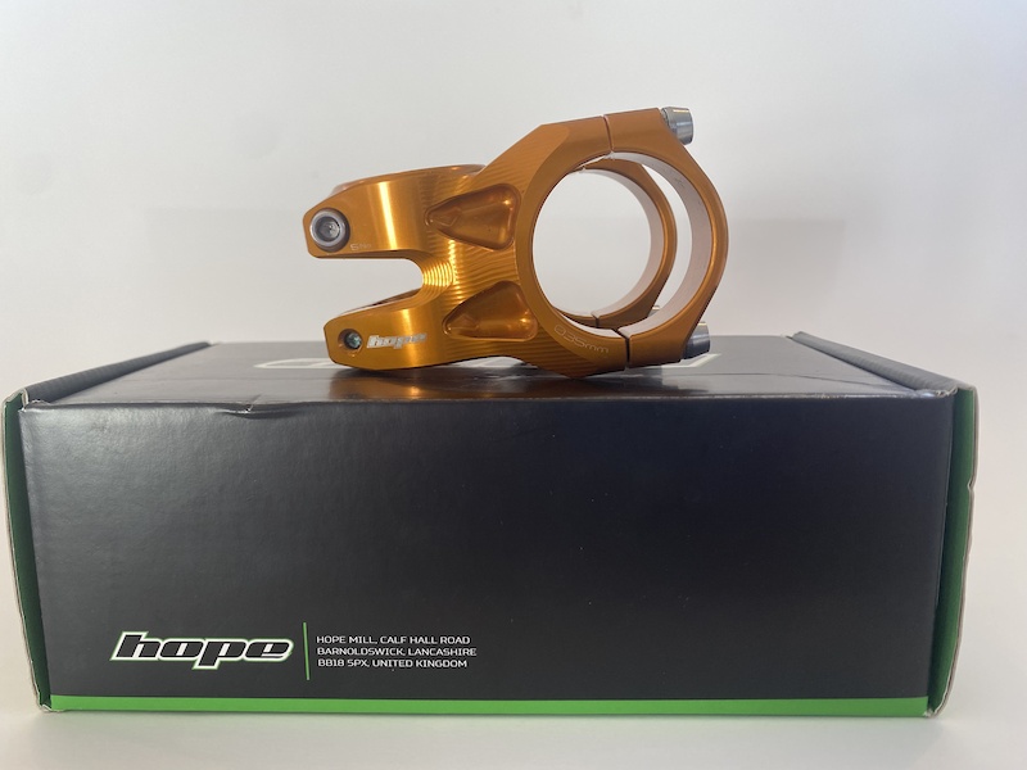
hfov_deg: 67.3
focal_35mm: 26
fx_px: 771
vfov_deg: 53.1
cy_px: 385
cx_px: 514
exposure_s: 1/100
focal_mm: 4.25
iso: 50
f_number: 1.8
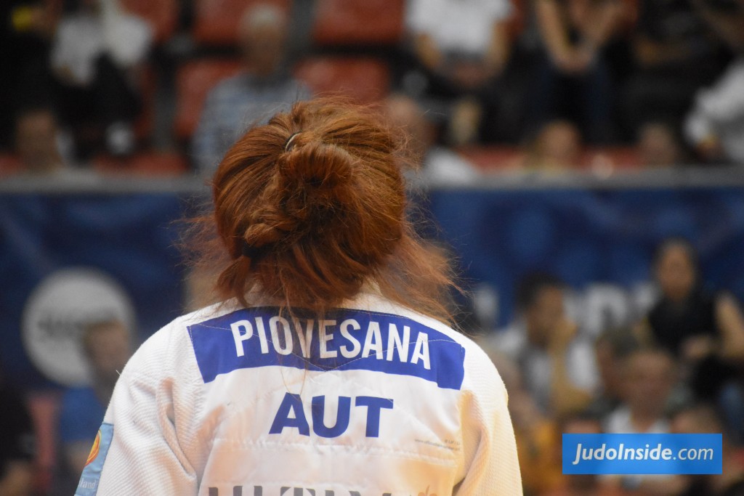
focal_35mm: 420
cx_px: 372
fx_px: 8681
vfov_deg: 3.3
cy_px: 248
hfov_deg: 4.9
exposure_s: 1/500
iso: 6400
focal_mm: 280
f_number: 6.3
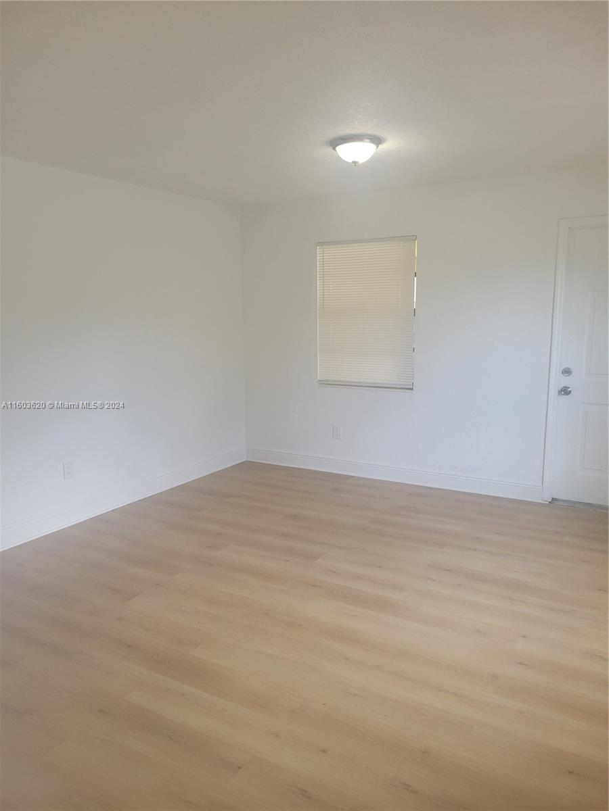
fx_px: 610
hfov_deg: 53.1
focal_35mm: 26
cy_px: 406
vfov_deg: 67.3
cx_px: 304
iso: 200
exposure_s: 1/120
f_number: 1.8
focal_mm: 5.4
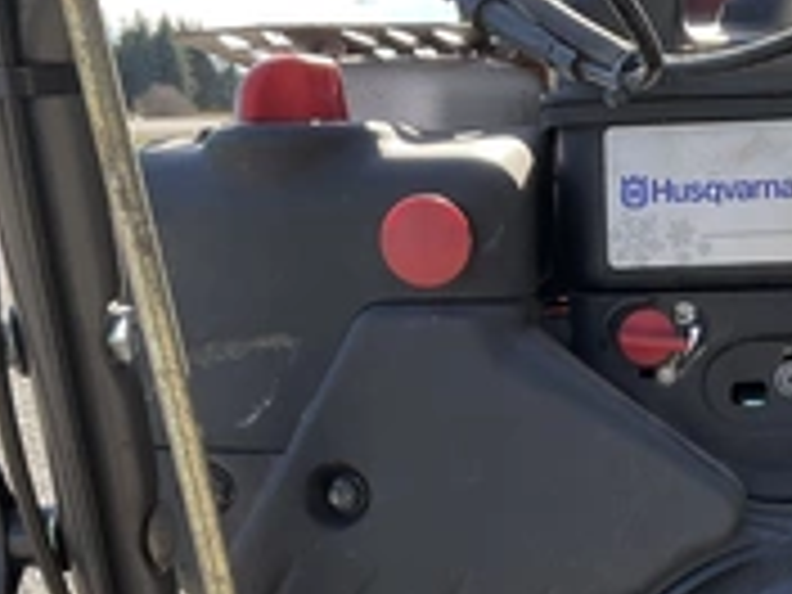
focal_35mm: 66
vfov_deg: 22.0
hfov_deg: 28.9
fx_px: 1510
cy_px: 450
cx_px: 612
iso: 25
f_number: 1.8
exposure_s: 1/406
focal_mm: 3
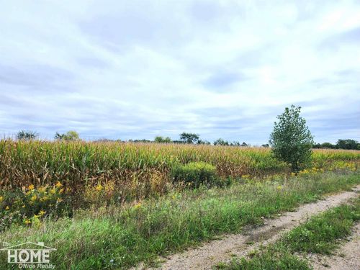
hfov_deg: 73.9
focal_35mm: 23
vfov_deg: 58.9
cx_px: 180
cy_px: 135
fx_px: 239
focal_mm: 6.4
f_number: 1.8
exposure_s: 1/833
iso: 12
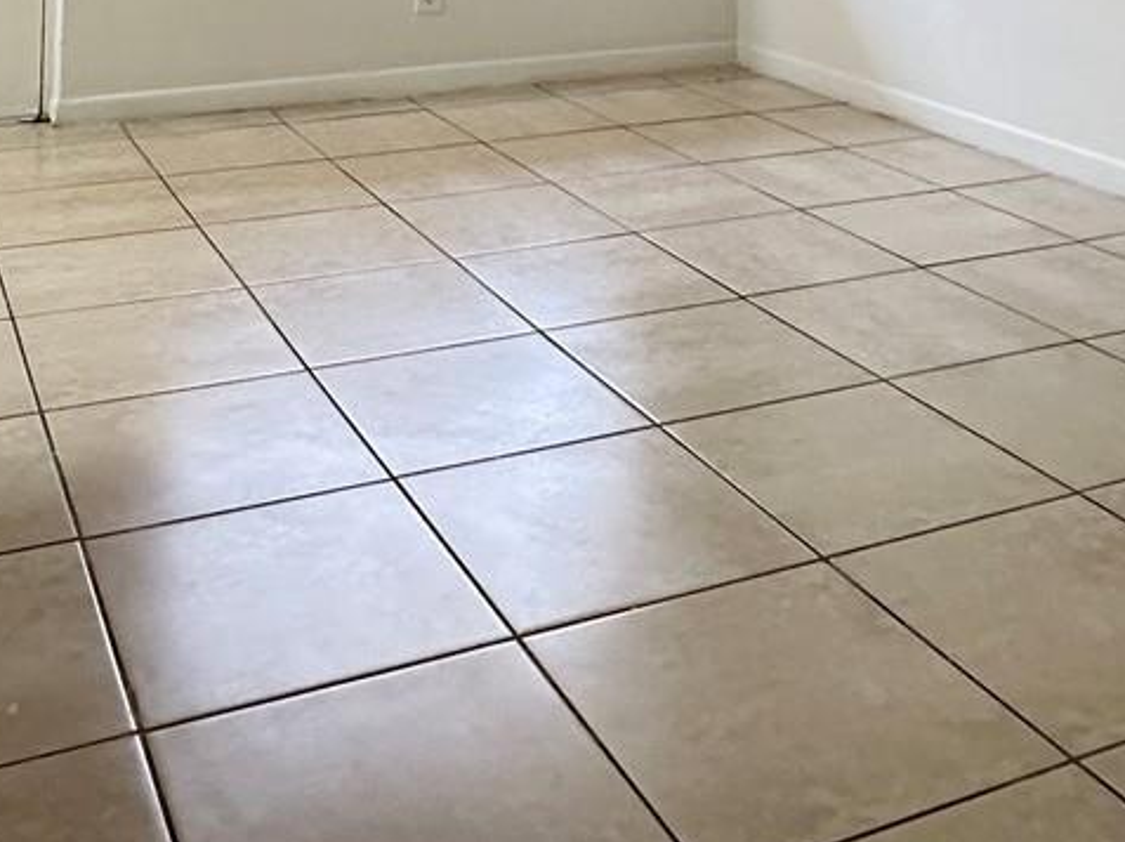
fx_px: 1526
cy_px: -335
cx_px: 531
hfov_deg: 40.4
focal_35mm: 47
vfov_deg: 25.3
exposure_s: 1/60
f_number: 2.2
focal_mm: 2.22
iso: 250
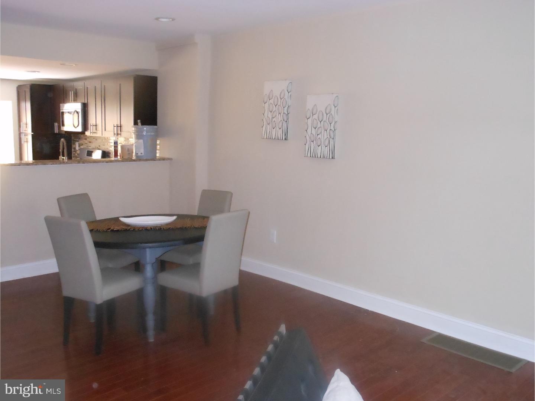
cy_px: 200
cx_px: 268
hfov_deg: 55.4
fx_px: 510
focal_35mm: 33
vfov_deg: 42.9
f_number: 4
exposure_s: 1/25
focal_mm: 5.9
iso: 640
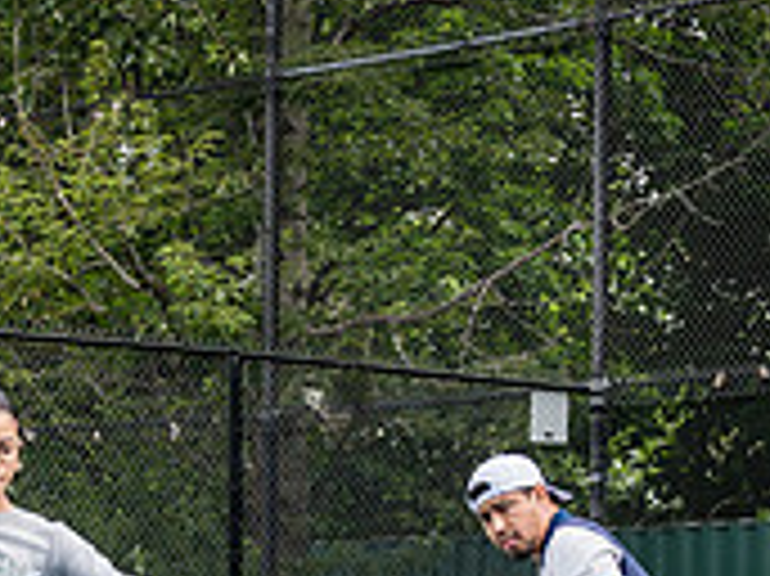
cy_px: 826
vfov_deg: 7.9
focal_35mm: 185
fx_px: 4112
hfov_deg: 10.7
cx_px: 416
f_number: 4
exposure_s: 1/500
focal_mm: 42
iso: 200
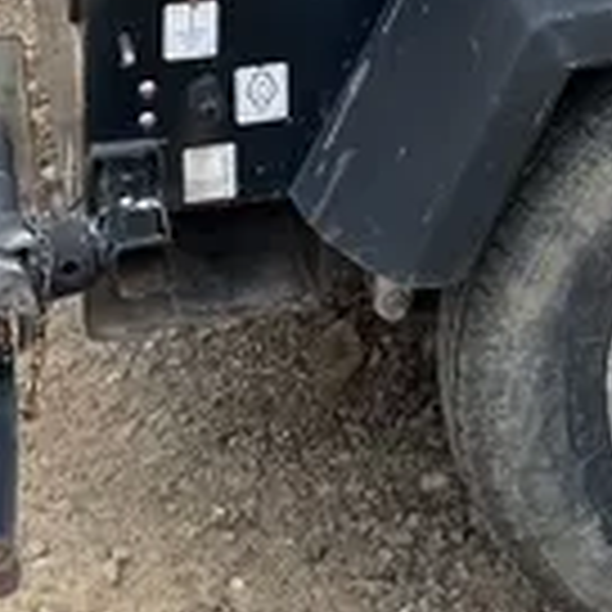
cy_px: -619
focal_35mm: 124
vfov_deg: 12.4
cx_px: 842
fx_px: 2480
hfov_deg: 13.5
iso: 50
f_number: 1.6
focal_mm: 5.1
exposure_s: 1/592
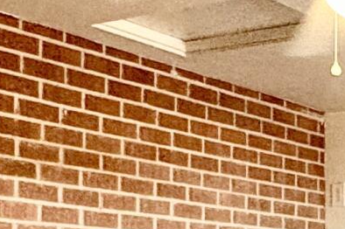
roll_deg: +0.0
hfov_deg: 18.4
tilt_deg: -0.2
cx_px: 213
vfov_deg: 11.9
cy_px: 323
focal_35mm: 111
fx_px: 1063
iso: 500
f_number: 2.2
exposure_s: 1/60
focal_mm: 2.22
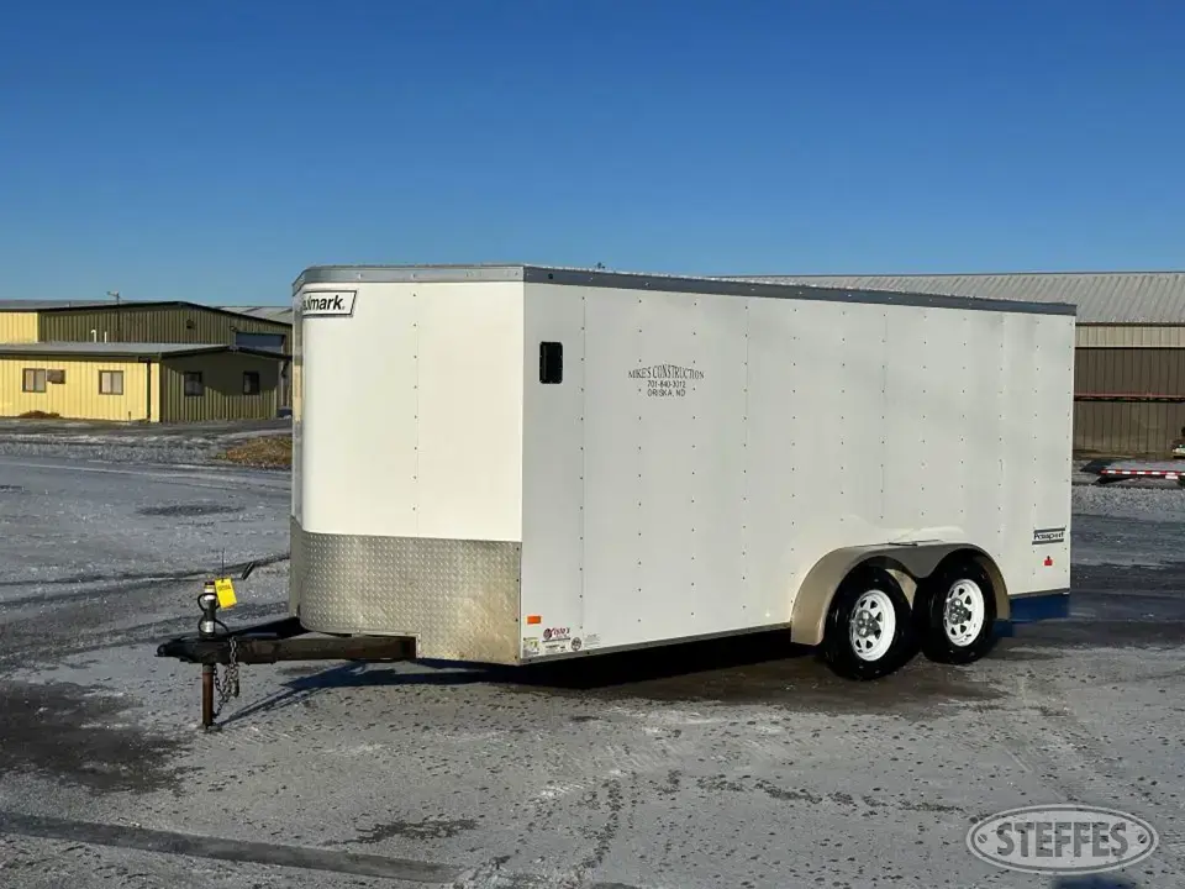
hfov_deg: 39.7
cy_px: 444
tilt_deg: -3.3
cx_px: 592
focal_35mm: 48
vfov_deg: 30.3
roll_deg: -0.1
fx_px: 1643
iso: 64
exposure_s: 1/13699
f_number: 1.78
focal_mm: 6.86
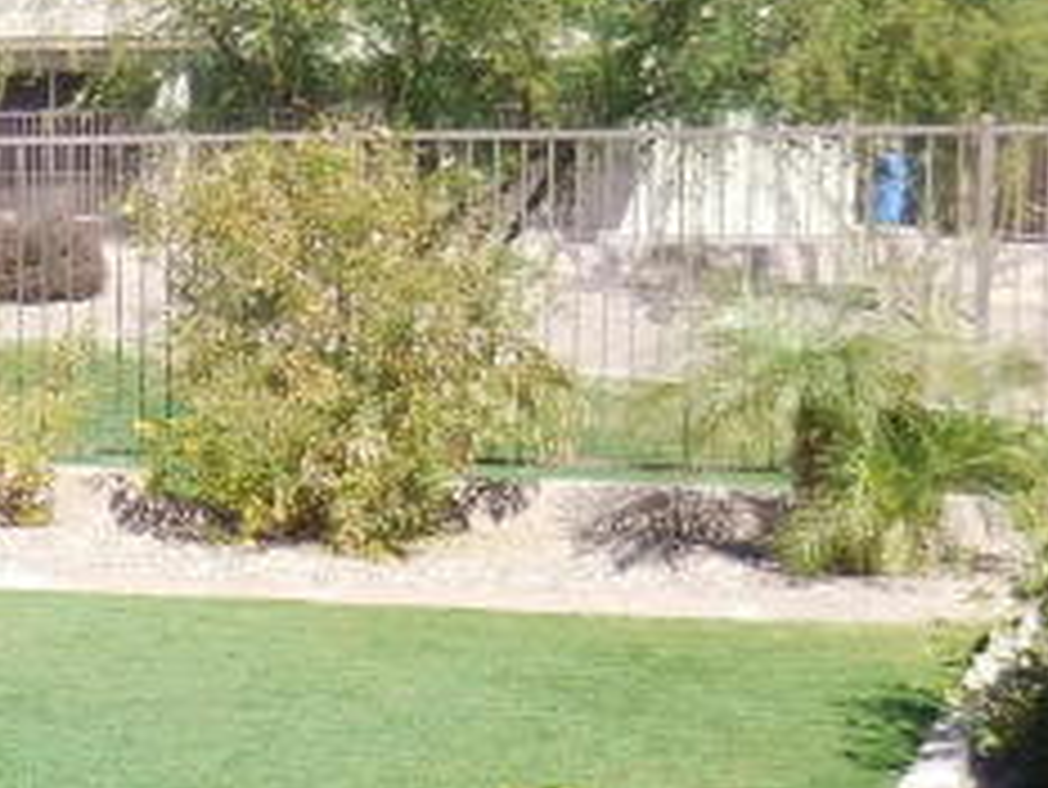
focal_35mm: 110
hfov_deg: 15.7
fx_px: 3332
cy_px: 473
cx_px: -738
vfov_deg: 13.5
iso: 125
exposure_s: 1/640
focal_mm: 4.5
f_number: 3.3
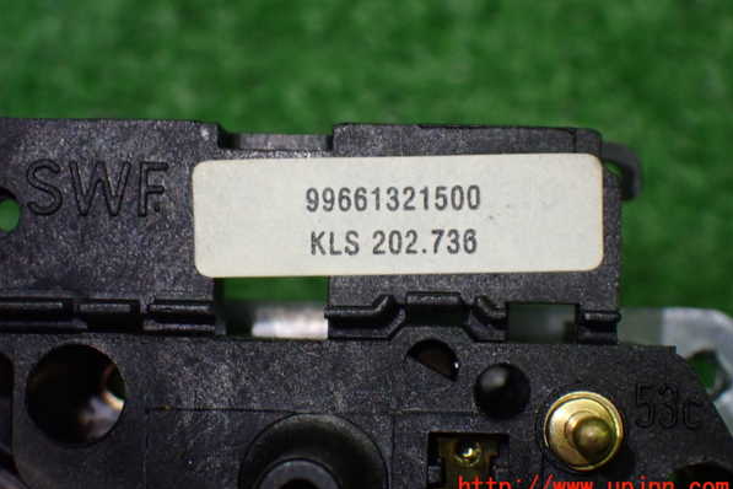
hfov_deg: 22.1
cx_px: 367
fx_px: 1873
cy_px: 227
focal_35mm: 92
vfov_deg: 14.9
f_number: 4.5
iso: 800
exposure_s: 1/125
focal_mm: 15.66
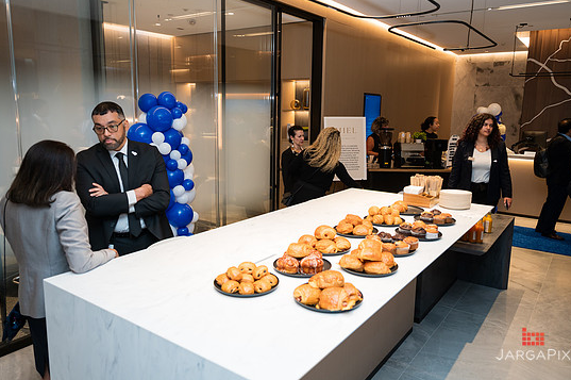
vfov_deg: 47.8
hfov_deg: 67.4
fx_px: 428
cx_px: 289
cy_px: 178
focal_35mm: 27
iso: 400
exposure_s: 1/160
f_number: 3.2
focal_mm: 24
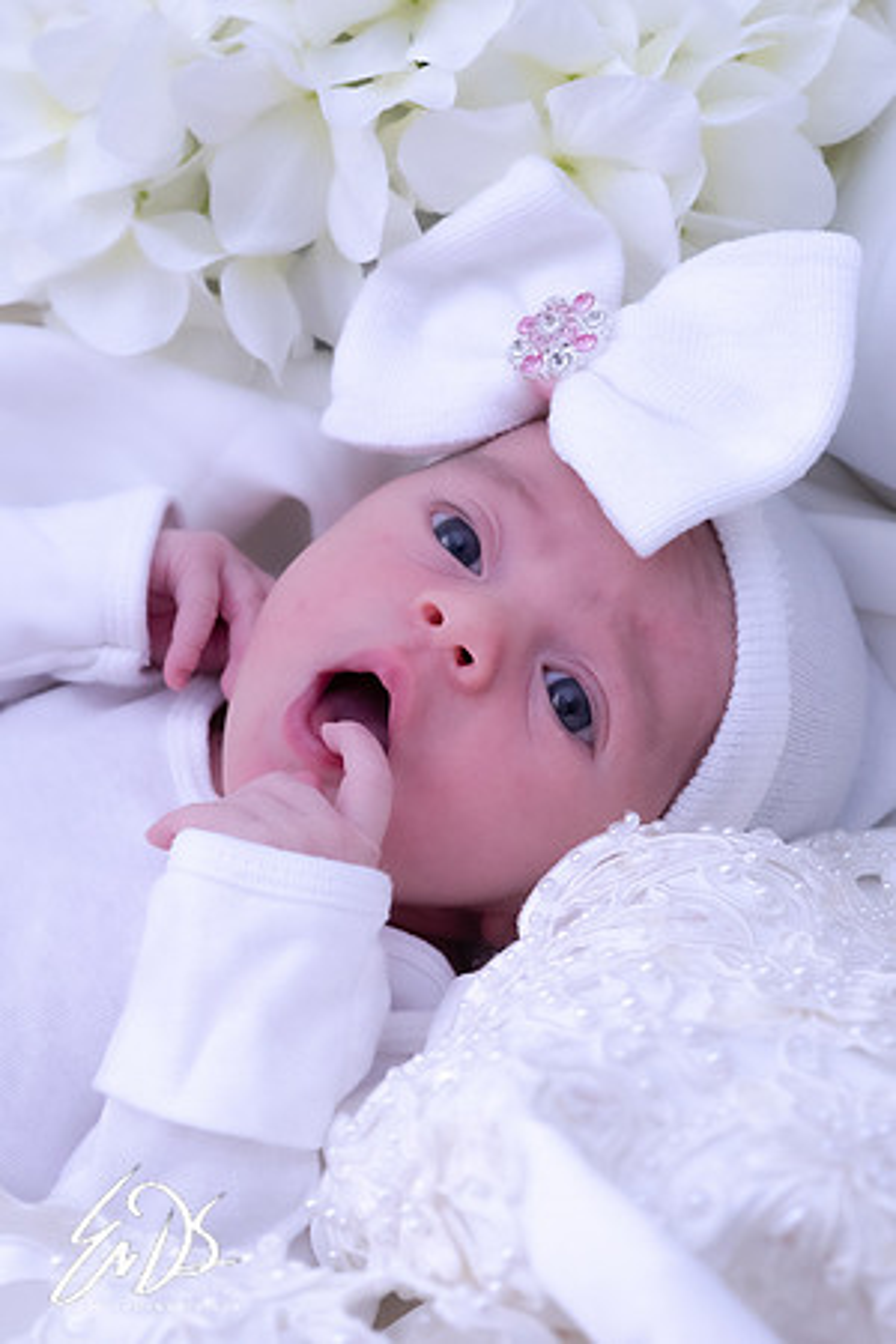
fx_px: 2960
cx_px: 303
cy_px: 685
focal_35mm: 79
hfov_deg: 17.2
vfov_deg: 25.6
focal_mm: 50
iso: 1600
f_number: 5.6
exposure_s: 1/125
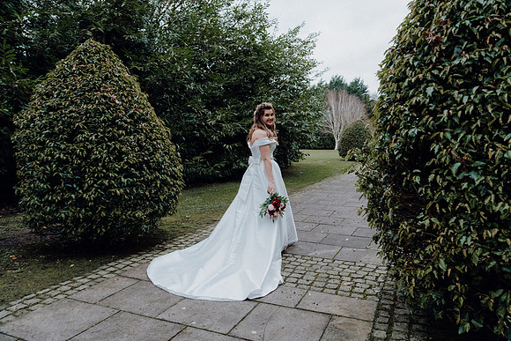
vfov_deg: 48.0
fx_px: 383
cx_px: 256
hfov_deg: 67.4
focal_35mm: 27
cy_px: 170
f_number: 3.5
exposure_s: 1/200
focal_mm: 27
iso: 5000
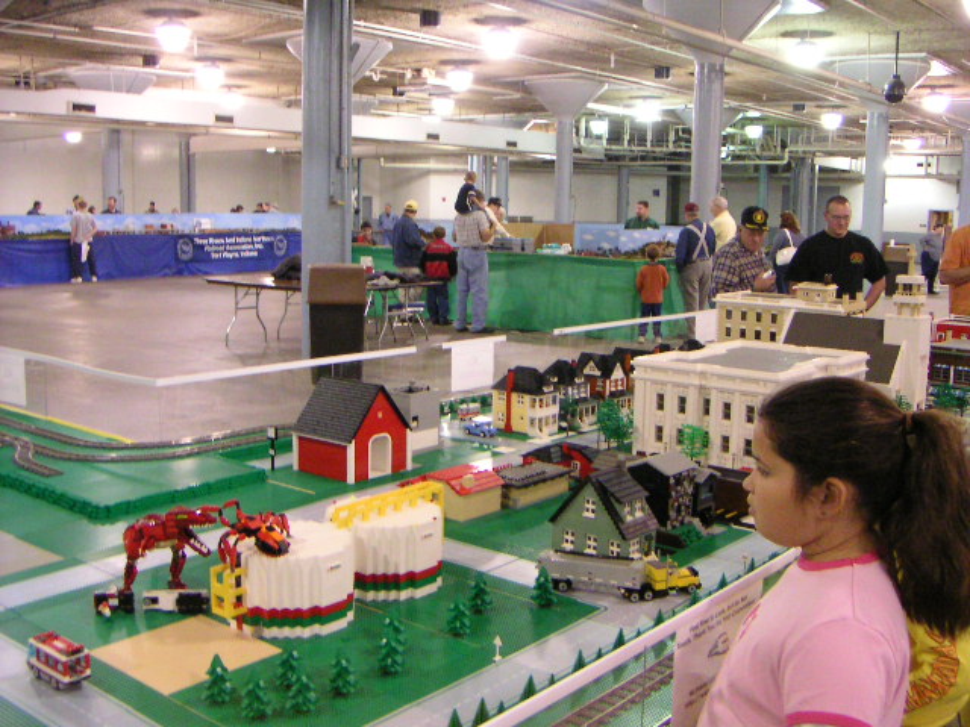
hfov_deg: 50.1
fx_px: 1037
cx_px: 485
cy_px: 364
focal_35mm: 37
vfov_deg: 38.7
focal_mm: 4.8
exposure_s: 1/30
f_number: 2.8
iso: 400
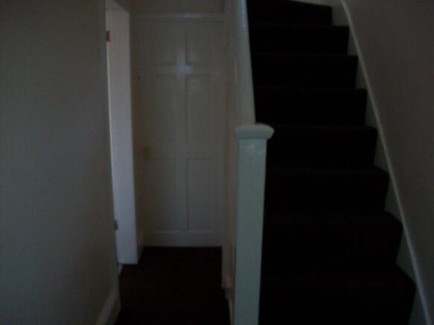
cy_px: 162
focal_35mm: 34
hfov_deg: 54.0
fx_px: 426
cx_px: 217
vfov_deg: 41.8
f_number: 2.8
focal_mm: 5.7
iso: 160
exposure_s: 1/8
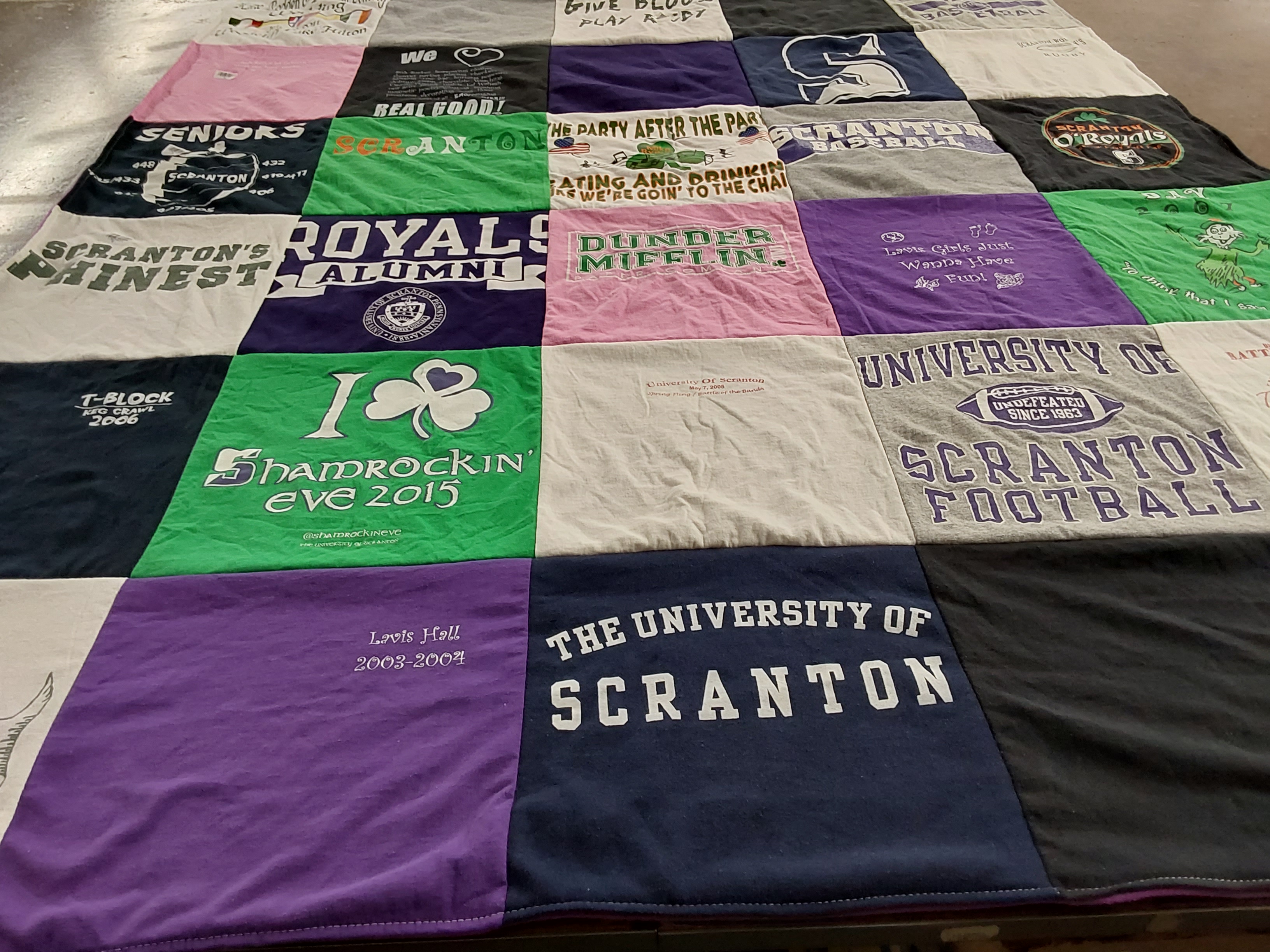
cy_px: 476
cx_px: 635
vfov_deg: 49.7
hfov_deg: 63.4
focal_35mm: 28
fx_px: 1027
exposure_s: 1/60
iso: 100
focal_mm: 2.91
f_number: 1.9
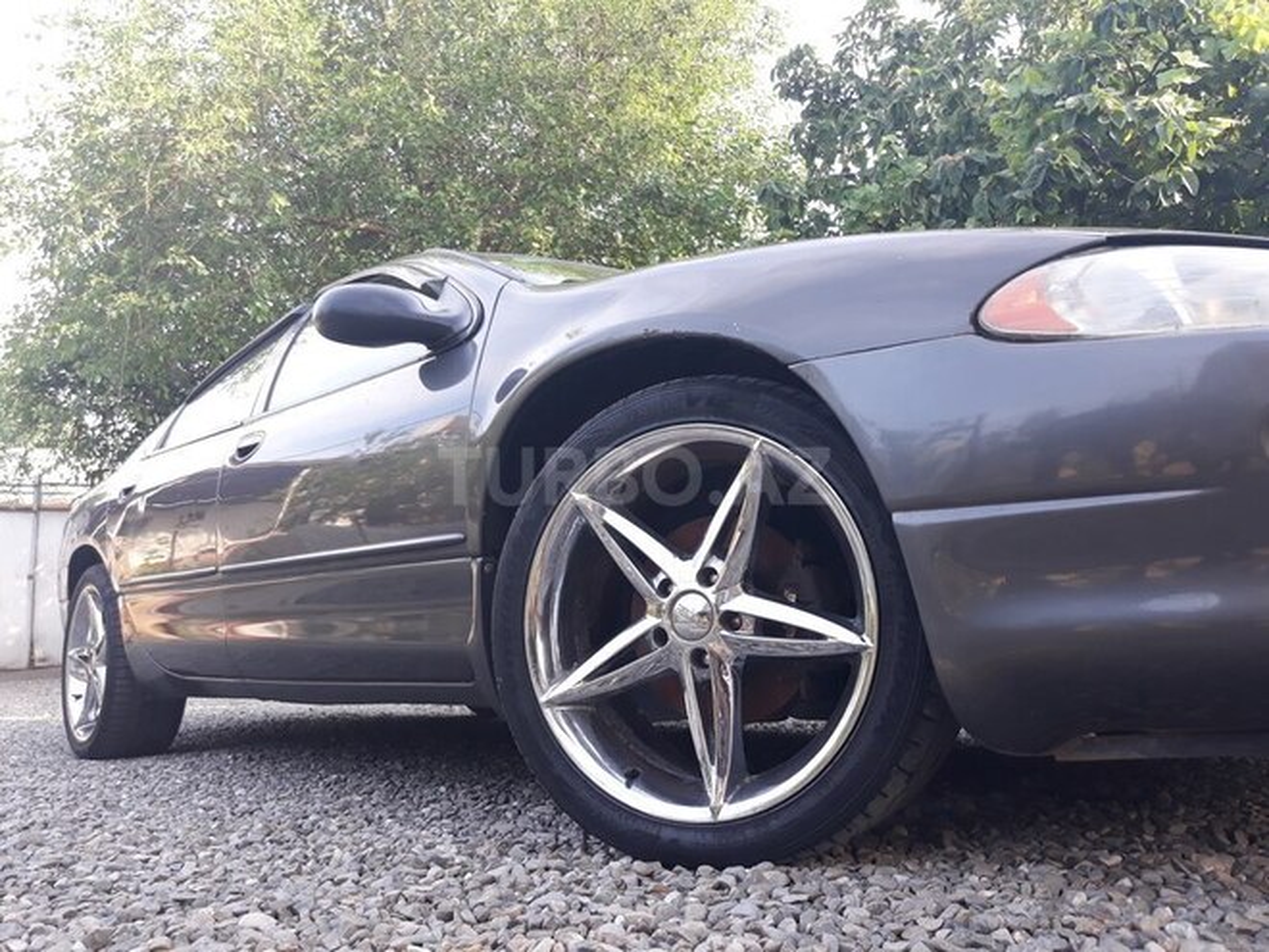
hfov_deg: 65.3
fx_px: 990
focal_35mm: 27
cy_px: 476
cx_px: 634
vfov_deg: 51.4
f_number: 1.7
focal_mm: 3.71
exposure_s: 1/124
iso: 40
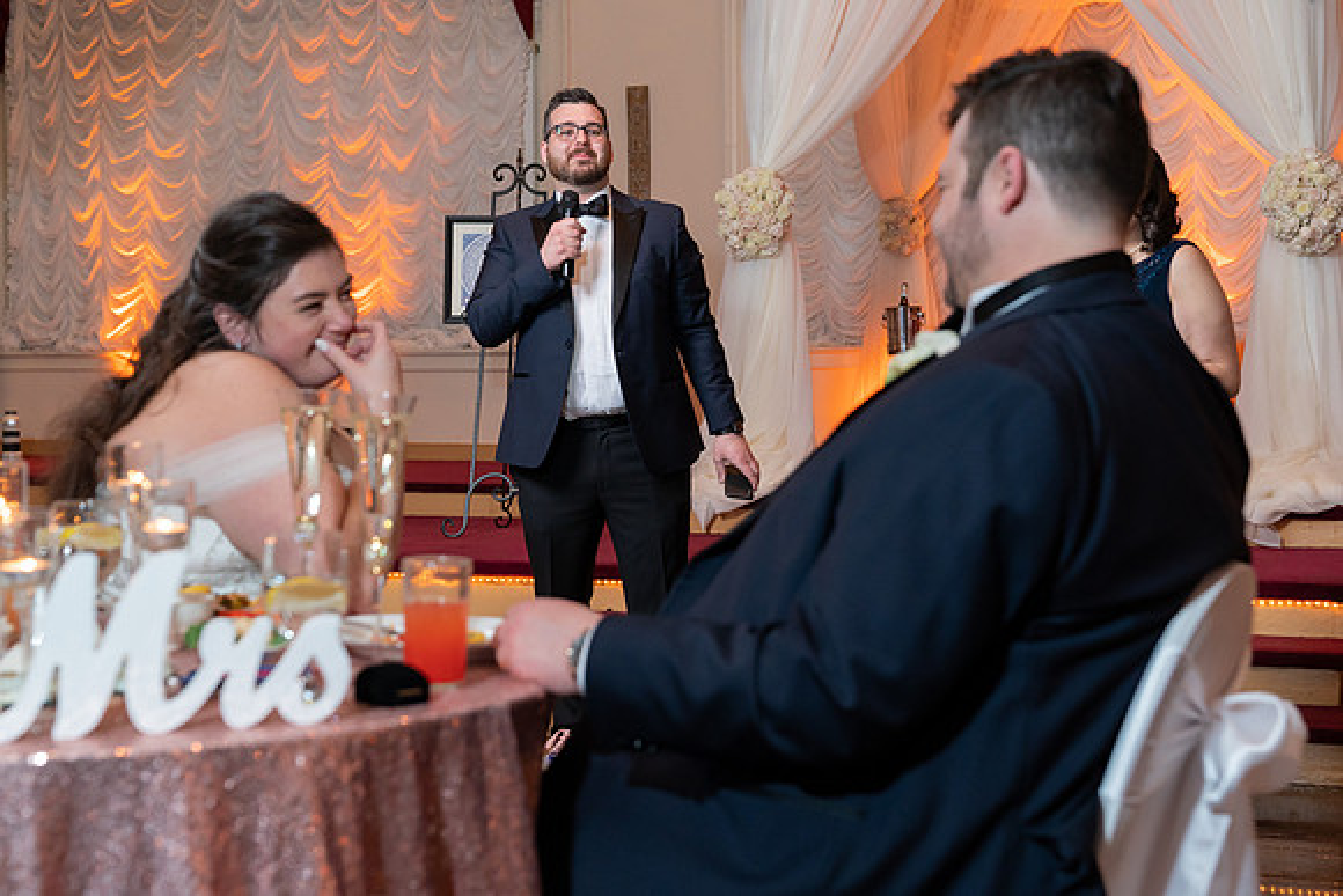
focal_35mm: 51
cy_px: 448
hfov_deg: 39.1
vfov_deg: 26.6
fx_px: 1893
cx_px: 672
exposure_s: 1/100
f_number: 4
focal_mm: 48
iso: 2000
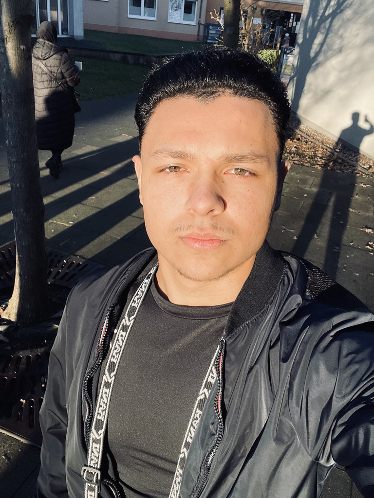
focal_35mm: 30
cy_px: 249
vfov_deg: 60.0
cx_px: 187
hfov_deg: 46.8
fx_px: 432
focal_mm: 2.71
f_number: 2.2
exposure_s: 1/628
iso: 25
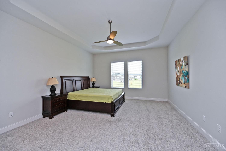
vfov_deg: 81.2
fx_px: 88
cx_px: 113
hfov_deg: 104.3
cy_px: 76
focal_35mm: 14
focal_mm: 14
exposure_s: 1/125
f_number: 5.6
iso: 200
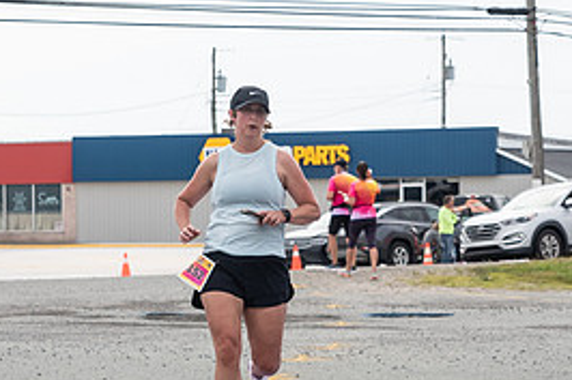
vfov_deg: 9.1
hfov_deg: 13.6
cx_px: 250
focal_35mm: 151
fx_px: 2398
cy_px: 139
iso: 800
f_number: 4
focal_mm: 56
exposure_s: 1/3200
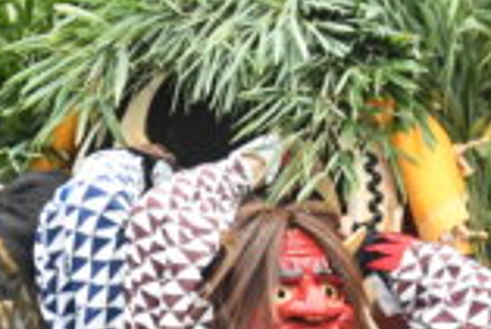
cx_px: 175
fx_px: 5665
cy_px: 624
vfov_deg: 3.3
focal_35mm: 415
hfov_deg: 5.0
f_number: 7.1
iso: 2500
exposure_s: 1/200
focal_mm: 58
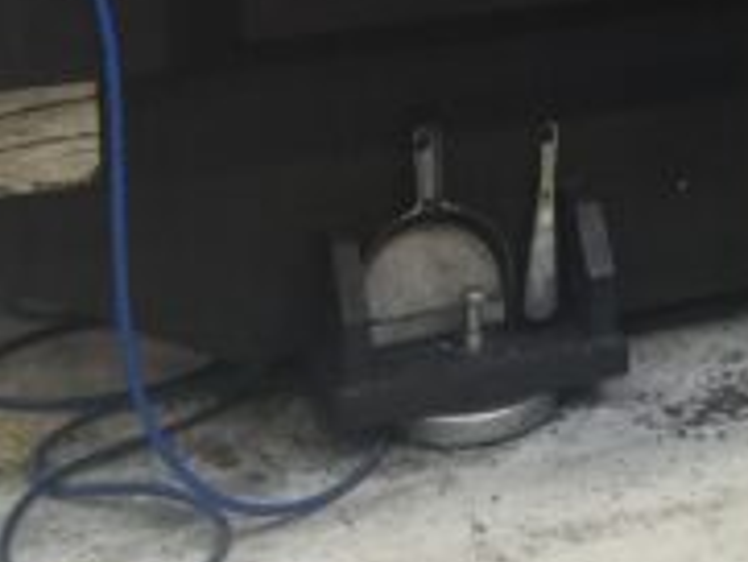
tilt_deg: -6.9
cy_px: -364
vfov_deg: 11.4
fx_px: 2660
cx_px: 1384
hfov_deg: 14.0
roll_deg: -1.7
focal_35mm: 123
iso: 50
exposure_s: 1/17
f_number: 2.2
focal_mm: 4.15
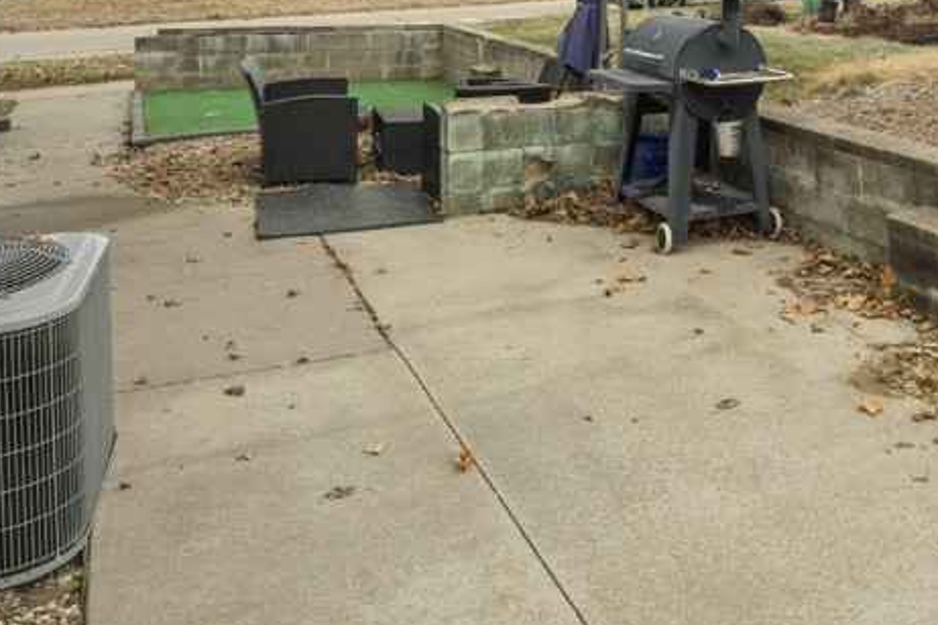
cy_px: -31
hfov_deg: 44.7
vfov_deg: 30.5
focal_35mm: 40
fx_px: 1042
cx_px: 818
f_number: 10
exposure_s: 1/125
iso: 400
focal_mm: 16
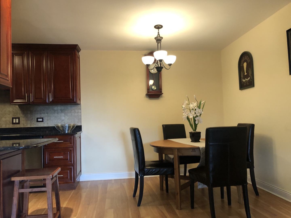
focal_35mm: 28
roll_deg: +3.2
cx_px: 146
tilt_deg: -1.8
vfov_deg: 49.7
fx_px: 235
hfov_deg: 63.4
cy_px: 109
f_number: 1.8
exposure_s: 1/17
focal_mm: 3.99
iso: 40
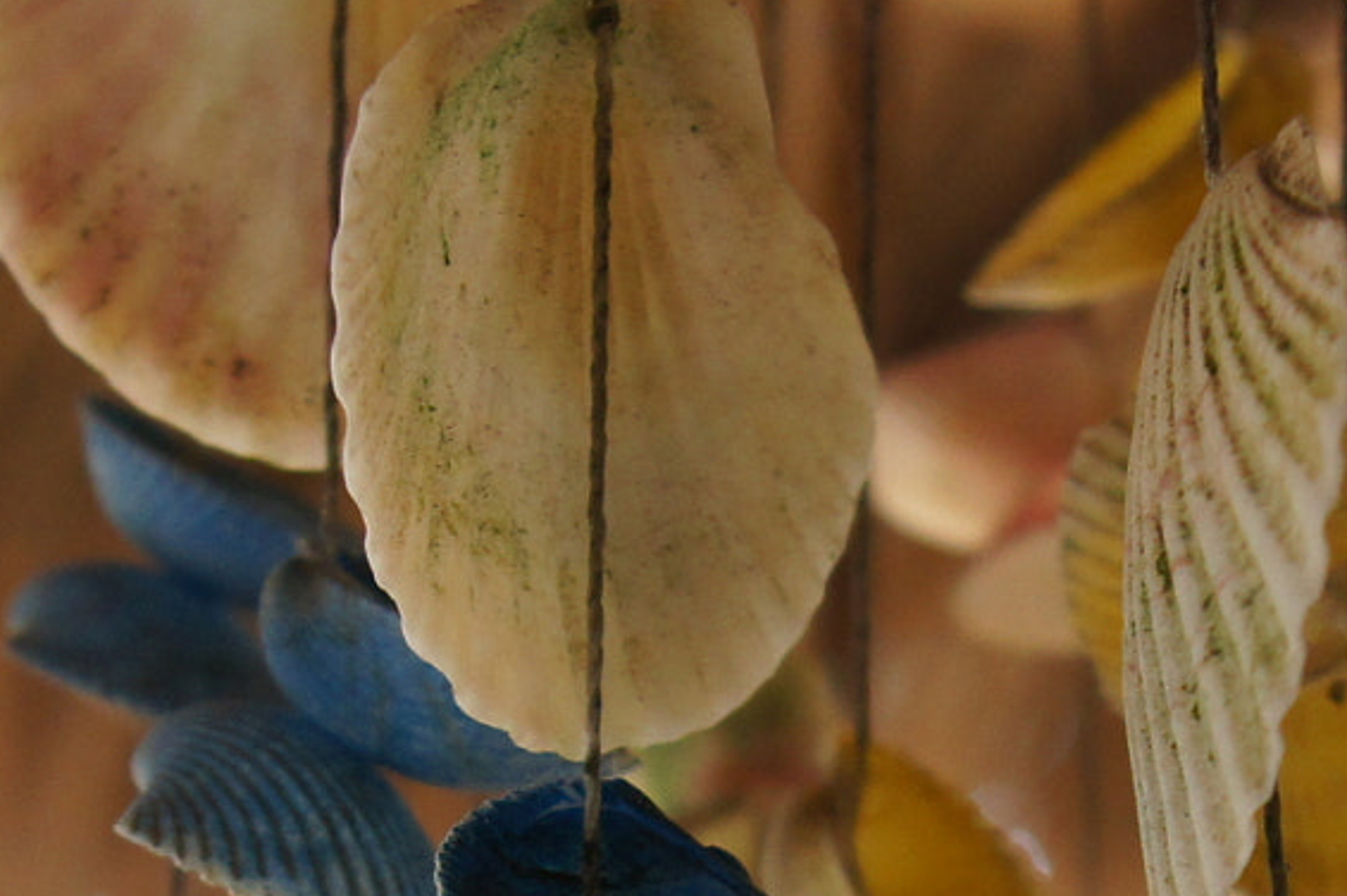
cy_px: 1474
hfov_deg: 12.6
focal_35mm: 163
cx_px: 746
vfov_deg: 8.2
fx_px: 6095
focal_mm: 30
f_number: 4
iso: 1000
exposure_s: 1/50
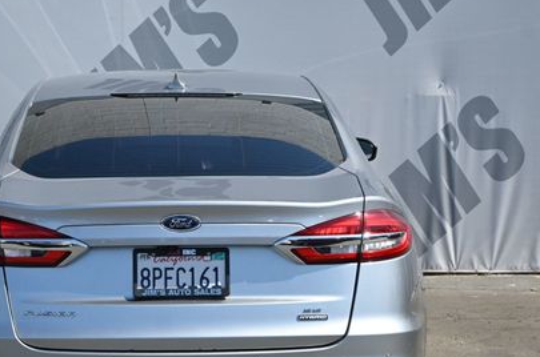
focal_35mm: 90
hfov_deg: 22.6
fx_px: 1347
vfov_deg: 15.1
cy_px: 242
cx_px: 179
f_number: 5.6
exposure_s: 1/250
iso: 100
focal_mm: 38
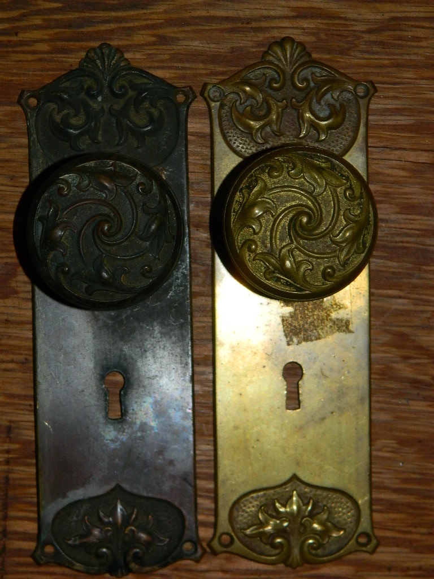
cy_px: 290
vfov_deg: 19.1
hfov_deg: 14.4
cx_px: 217
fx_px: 1722
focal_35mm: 103
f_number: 4.5
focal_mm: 18.6
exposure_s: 1/60
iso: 200
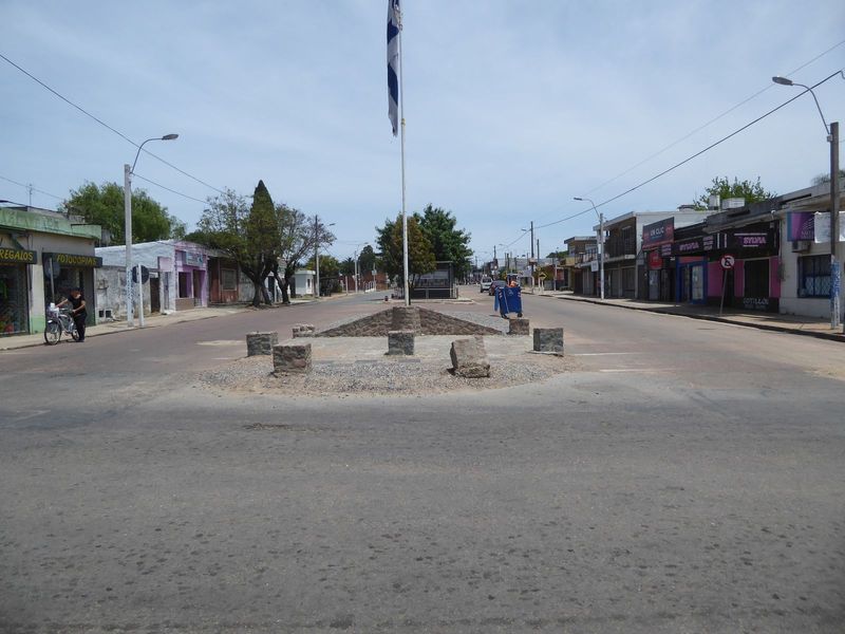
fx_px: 610
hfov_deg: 69.4
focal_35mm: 25
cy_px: 317
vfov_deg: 54.9
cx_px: 422
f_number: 3.3
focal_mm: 4.3
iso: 80
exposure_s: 1/1600
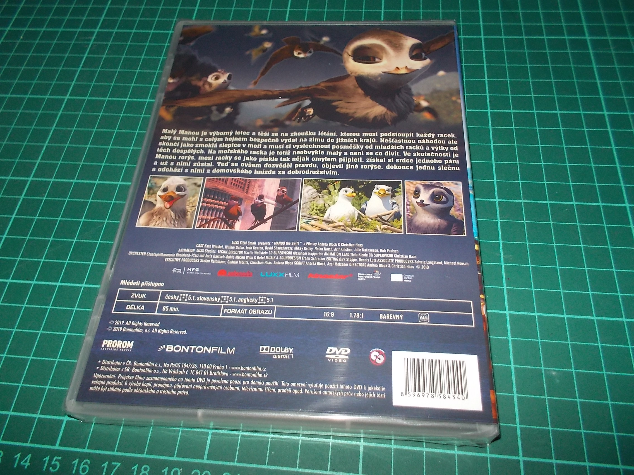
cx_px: 317
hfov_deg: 61.7
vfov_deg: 48.2
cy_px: 238
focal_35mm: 29
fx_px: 531
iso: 200
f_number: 3.3
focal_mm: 4.1
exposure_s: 1/30
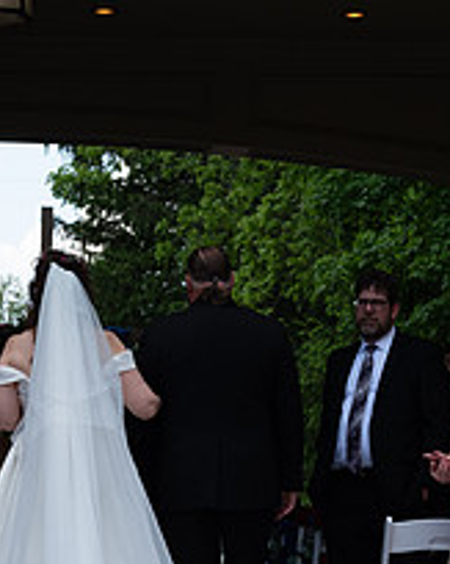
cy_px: 572
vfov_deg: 12.3
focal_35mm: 155
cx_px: 188
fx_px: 2582
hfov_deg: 10.0
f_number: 8
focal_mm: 50
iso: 250
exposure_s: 1/200
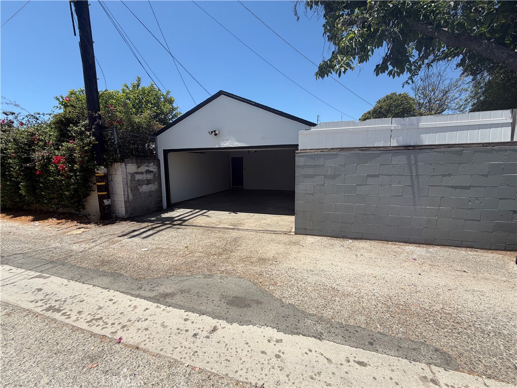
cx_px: 258
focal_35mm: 14
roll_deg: +0.7
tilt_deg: -7.0
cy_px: 194
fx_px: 209
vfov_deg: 85.7
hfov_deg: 102.1
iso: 20
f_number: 2.2
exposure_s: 1/809
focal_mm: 2.22
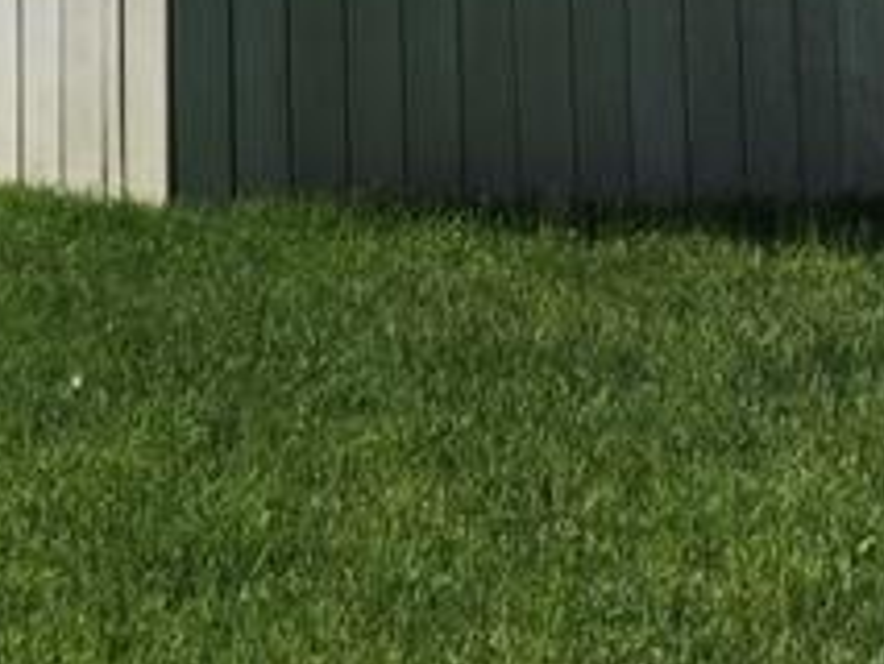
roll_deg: -0.3
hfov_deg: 21.4
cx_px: -66
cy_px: -257
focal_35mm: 87
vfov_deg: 15.9
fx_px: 2223
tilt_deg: +2.3
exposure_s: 1/1350
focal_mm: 4.15
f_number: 2.2
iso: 25
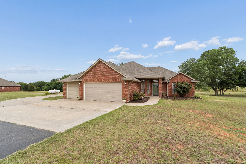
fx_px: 102
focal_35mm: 15
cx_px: 123
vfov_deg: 77.3
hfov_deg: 100.4
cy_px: 82
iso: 250
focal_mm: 10
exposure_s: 1/500
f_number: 8
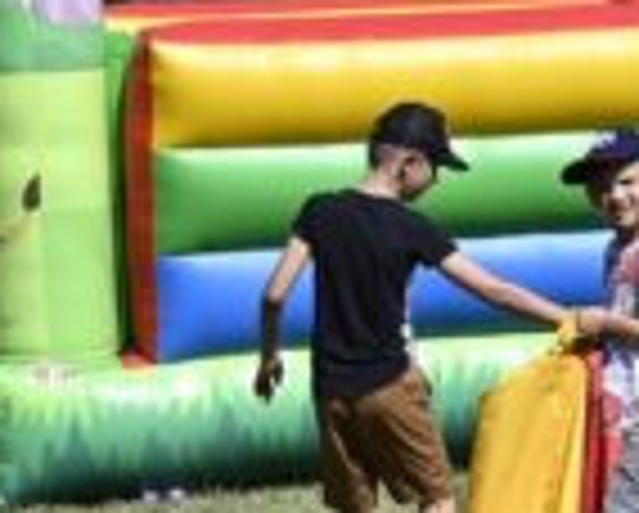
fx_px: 8390
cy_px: 72
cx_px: 752
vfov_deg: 3.5
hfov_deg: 4.4
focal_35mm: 443
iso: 100
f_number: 7.1
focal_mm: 75
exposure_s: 1/400
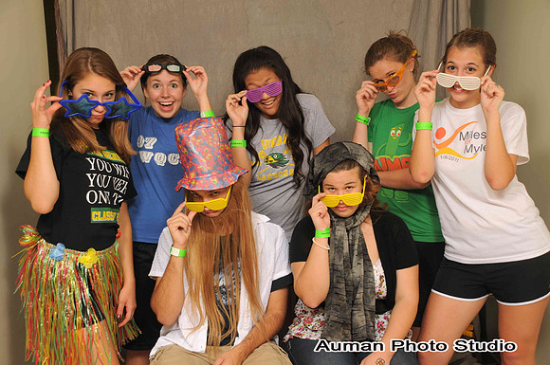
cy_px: 182
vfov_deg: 28.9
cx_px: 275
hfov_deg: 42.4
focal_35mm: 46
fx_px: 709
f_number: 6.3
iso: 200
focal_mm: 31
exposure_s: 1/125
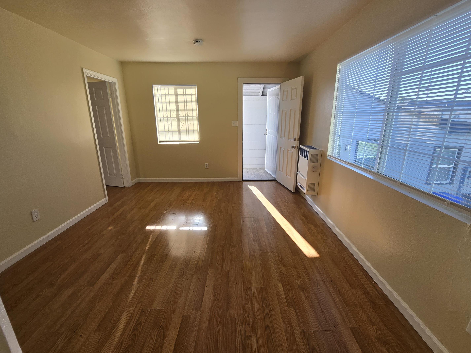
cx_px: 240
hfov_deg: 102.1
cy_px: 171
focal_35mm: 14
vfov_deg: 85.6
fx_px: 190
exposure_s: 1/224
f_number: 2.2
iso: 50
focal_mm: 2.2
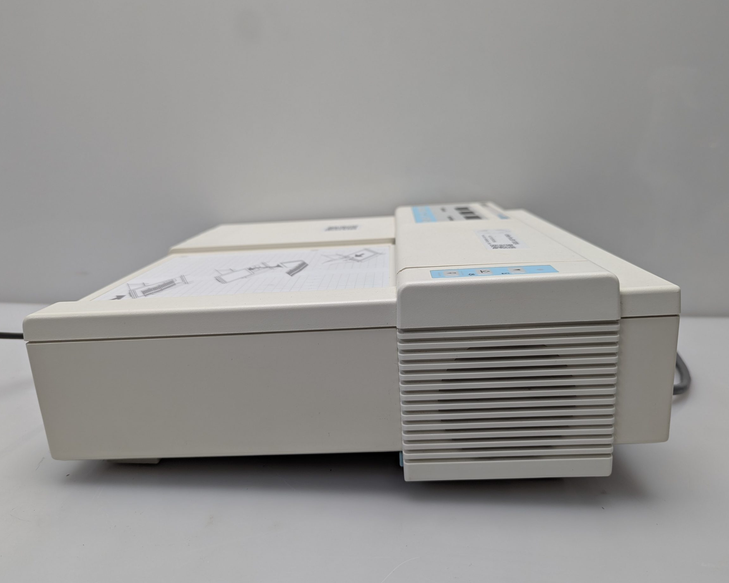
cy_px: 290
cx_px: 369
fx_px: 561
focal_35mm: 26
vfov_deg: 54.9
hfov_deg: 66.0
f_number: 1.85
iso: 70
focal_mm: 6.81
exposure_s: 1/100
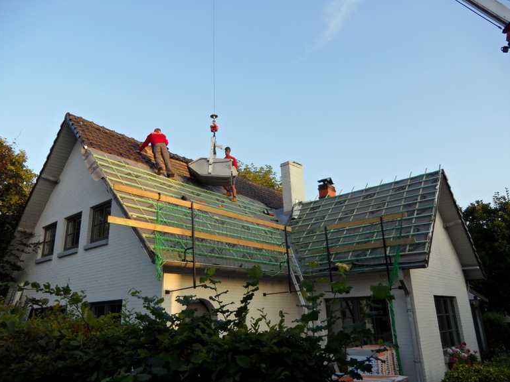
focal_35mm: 25
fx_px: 368
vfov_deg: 54.9
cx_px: 248
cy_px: 188
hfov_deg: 69.4
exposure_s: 1/350
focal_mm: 4.1
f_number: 2.9
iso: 80
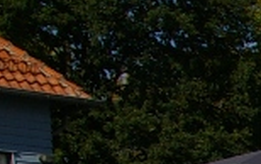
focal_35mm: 356
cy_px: 556
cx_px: 986
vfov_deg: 3.6
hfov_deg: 5.3
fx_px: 2538
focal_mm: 30
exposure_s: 1/250
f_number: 13
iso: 200
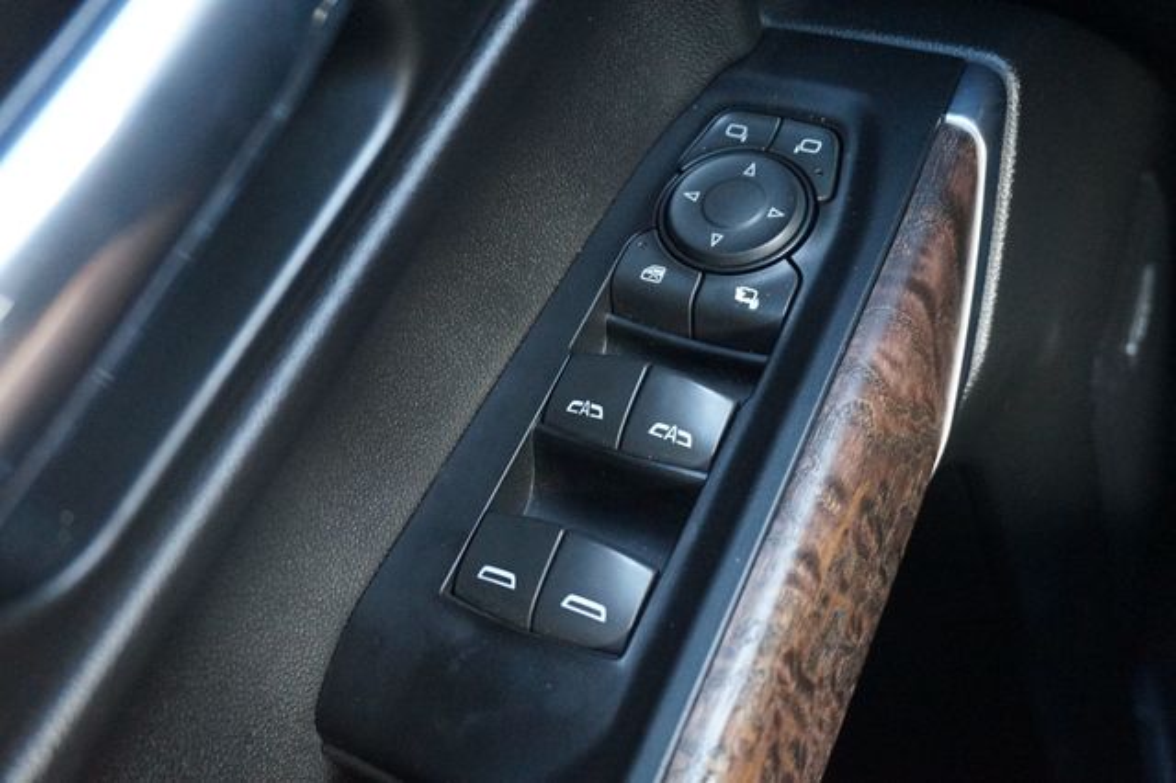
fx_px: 1322
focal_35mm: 40
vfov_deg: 33.0
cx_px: 588
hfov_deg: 47.9
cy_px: 392
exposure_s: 1/40
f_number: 4.5
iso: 3200
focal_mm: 27
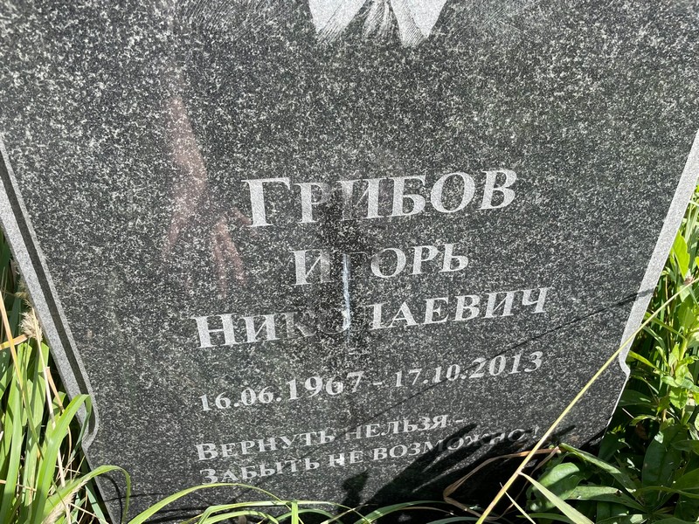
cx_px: 350
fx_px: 525
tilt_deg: -34.8
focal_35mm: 26
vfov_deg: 53.1
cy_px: 262
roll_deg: -0.6
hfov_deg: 67.3
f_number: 1.6
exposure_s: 1/1033
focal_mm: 4.2
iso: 32
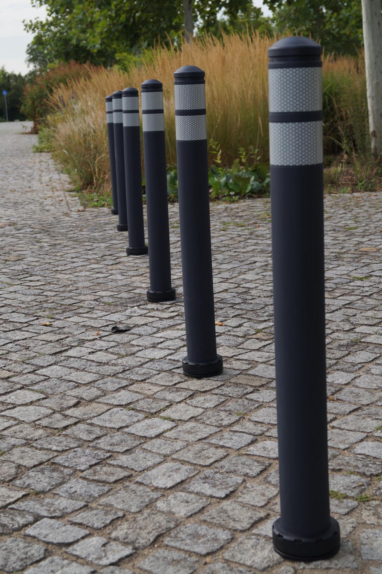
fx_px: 837
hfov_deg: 25.7
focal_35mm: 52
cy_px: 287
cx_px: 191
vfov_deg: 37.9
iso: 100
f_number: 6.3
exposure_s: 1/250
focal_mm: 35
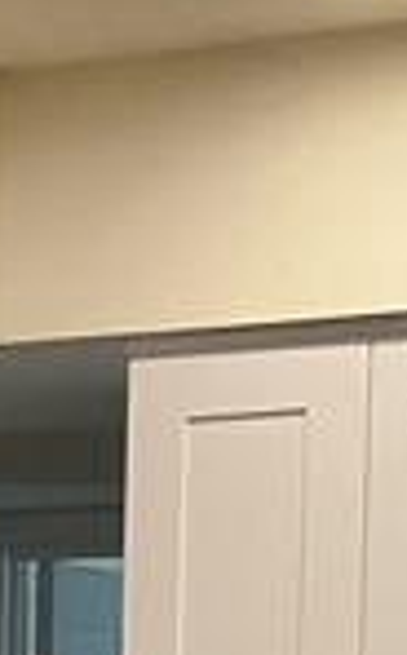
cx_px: -549
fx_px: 3795
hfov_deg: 5.9
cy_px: 1288
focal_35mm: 213
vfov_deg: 9.3
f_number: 1.8
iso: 100
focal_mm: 3
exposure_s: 1/60
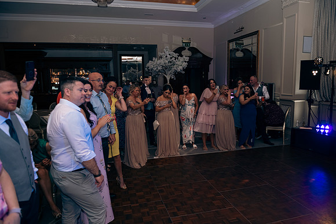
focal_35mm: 24
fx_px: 224
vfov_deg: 53.2
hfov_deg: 73.7
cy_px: 112
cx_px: 168
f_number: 3.5
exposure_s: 1/160
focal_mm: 24
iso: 640
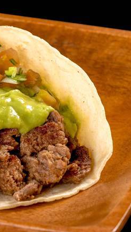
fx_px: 1950
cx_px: -25
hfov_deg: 3.8
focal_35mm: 316
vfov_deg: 6.8
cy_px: 116
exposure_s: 1/160
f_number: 10
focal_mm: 200
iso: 125
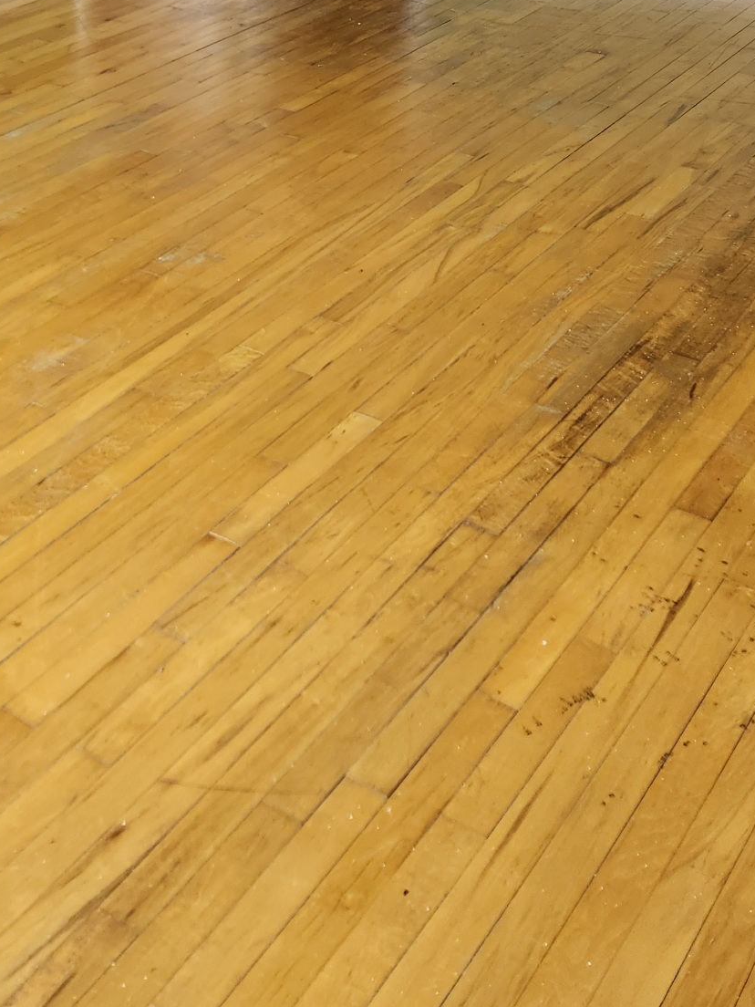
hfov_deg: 28.9
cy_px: 103
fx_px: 1454
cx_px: 240
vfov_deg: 35.9
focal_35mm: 50
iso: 160
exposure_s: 1/182
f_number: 1.8
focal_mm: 5.54
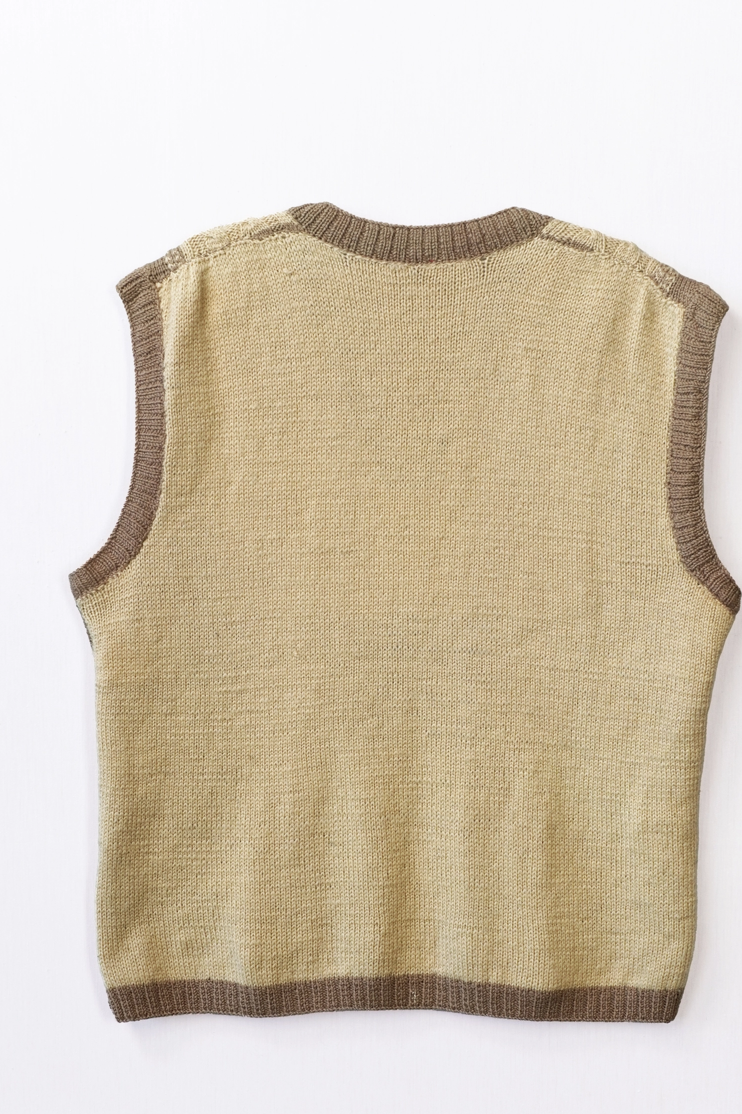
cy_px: 697
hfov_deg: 21.9
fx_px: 1917
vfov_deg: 32.2
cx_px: 398
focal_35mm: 62
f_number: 6.3
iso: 320
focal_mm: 32
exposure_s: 1/60
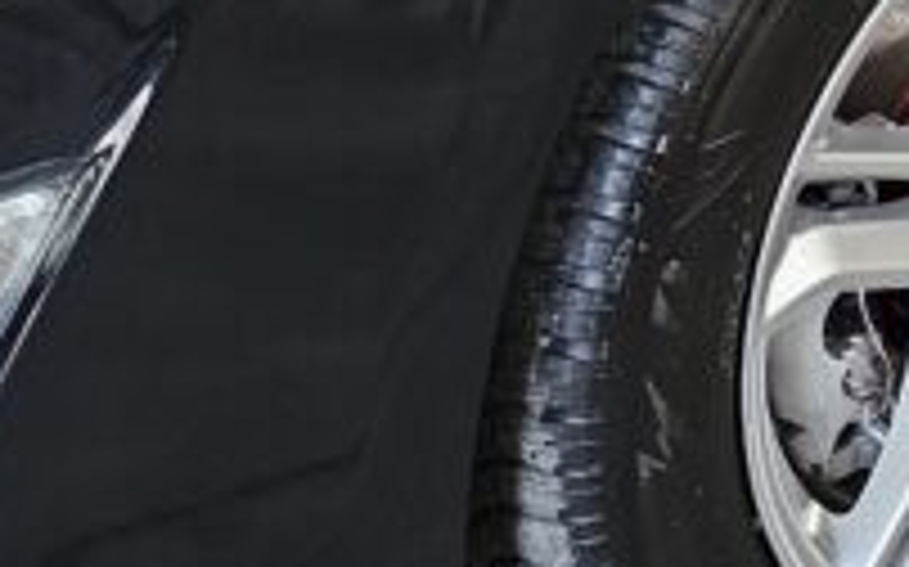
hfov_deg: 14.2
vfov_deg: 8.6
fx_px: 3590
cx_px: 918
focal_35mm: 145
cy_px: -508
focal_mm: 6.3
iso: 125
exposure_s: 1/51
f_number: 1.7
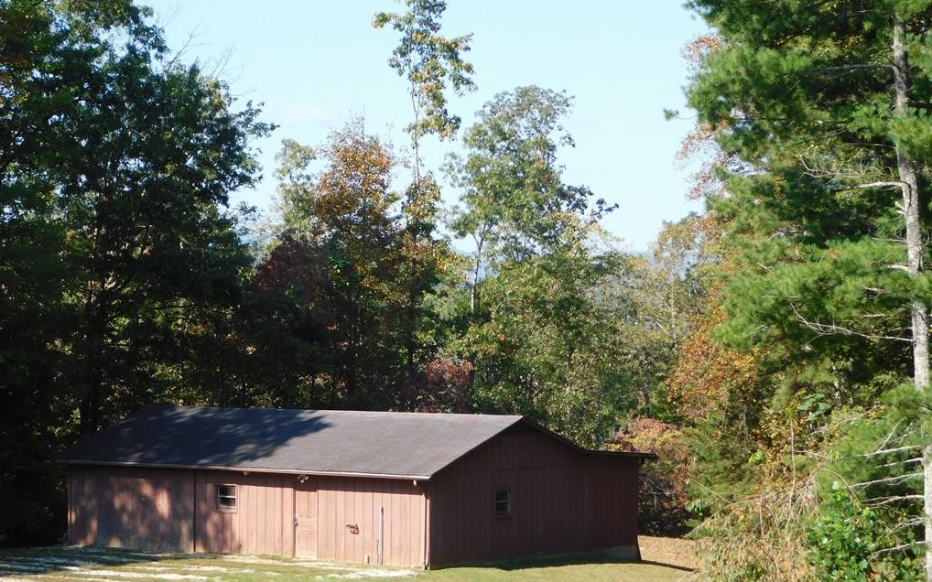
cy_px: 339
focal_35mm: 97
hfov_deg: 21.4
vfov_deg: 13.5
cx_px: 467
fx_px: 2464
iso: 125
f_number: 4.5
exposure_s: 1/320
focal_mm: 16.1
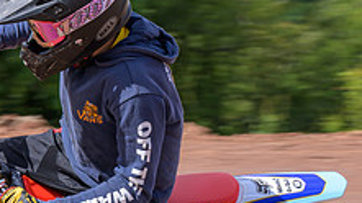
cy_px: 196
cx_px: 38
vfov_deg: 3.2
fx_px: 3645
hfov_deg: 5.7
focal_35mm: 380
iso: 140
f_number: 8
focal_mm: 92
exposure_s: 1/250
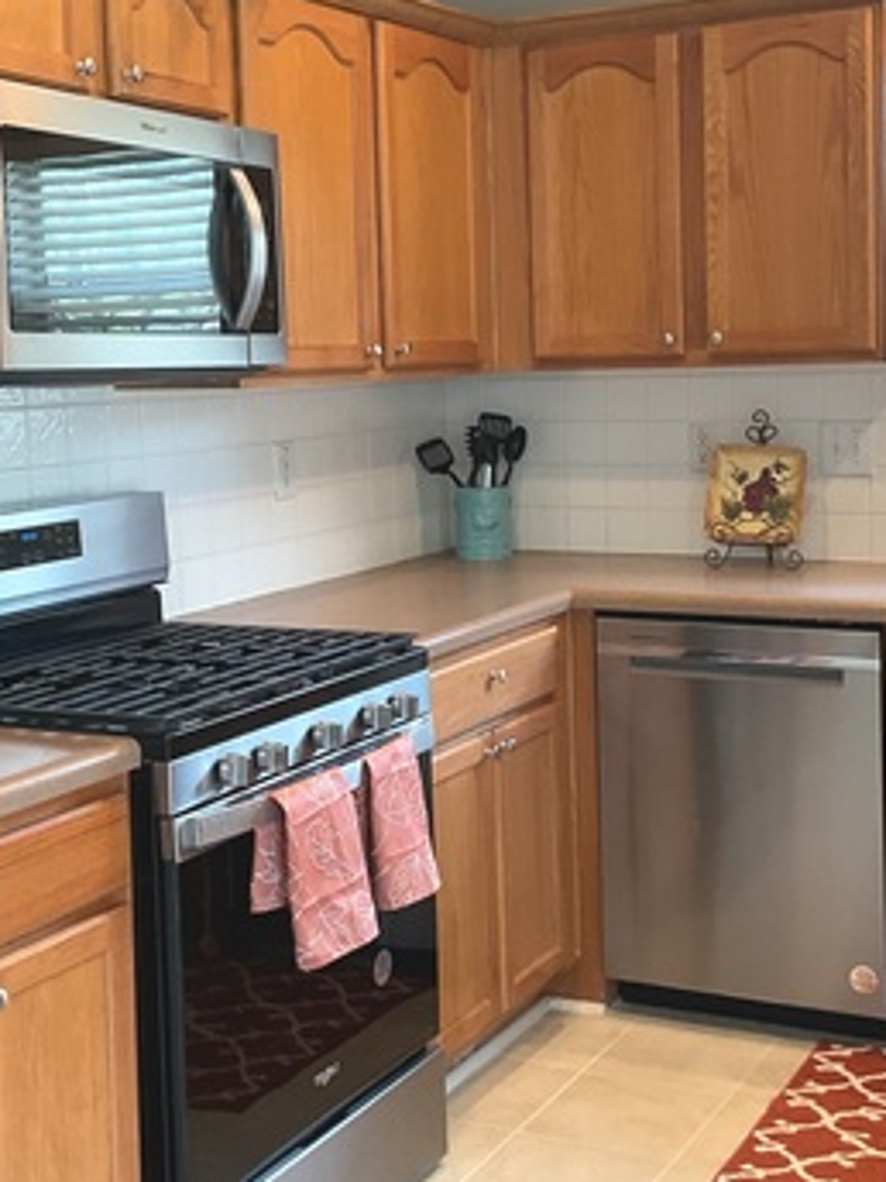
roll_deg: +1.6
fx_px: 1843
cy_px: 464
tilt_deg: -3.0
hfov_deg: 27.0
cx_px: 460
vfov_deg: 35.4
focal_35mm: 54
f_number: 1.8
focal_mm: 3
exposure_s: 1/60
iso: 100
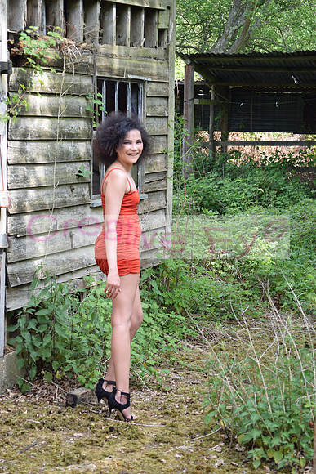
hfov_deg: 12.2
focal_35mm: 112
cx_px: 158
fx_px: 1480
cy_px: 237
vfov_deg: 18.2
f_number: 6.3
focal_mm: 75
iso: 100
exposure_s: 1/80
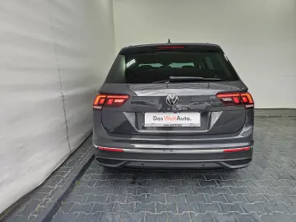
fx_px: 197
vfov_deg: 58.9
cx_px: 148
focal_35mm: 23
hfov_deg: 73.9
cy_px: 111
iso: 25
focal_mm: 6.3
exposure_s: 1/190
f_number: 1.7
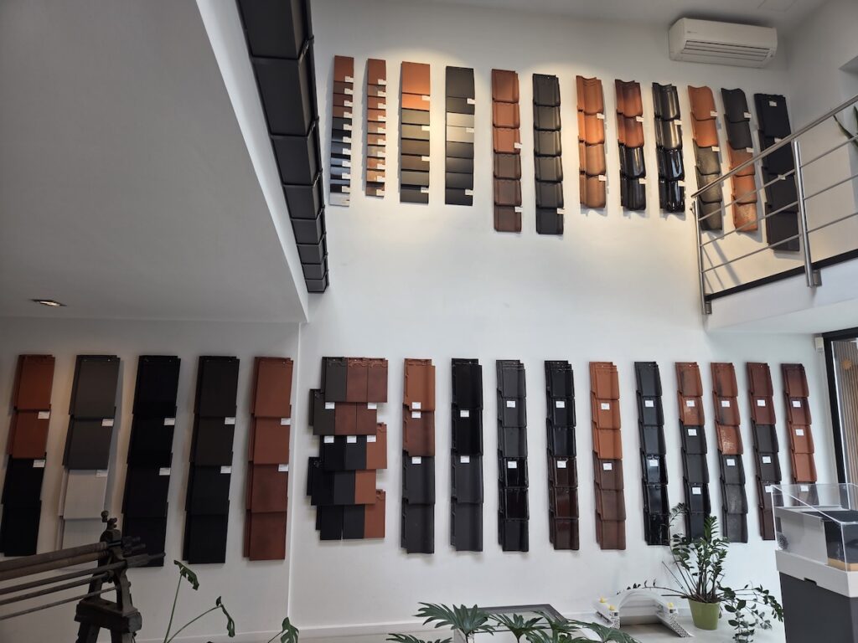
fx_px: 570
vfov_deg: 58.9
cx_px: 429
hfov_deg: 73.9
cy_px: 322
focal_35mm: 23
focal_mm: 5.4
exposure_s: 1/100
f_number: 1.8
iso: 32
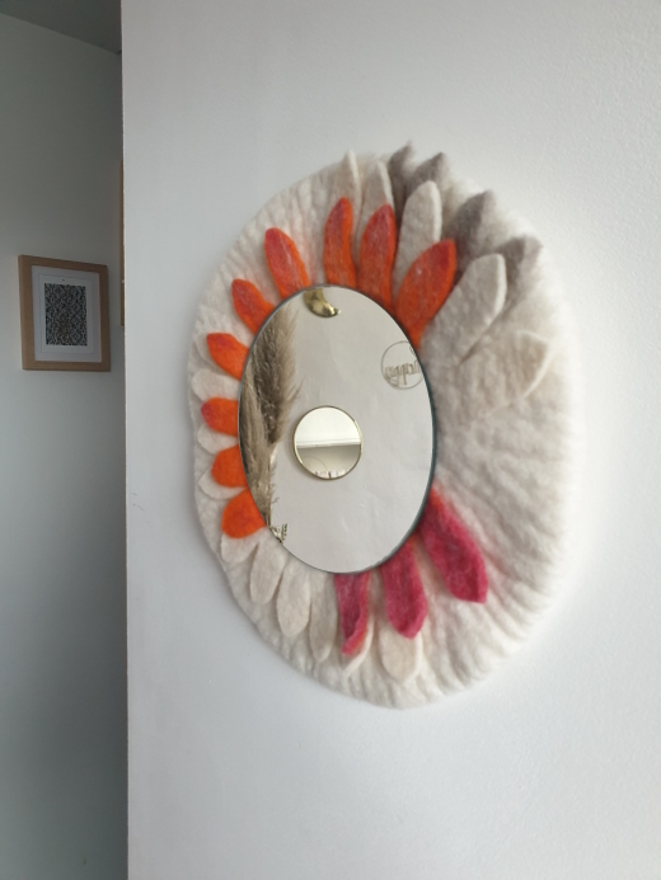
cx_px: 330
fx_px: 662
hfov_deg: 53.1
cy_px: 440
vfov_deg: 67.3
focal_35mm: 26
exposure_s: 1/50
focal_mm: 4.3
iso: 320
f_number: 2.4
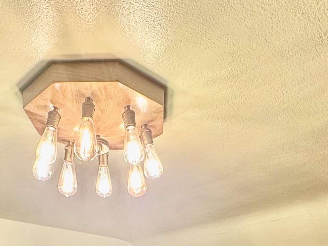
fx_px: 417
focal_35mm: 44
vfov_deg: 26.2
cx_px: 139
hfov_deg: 42.8
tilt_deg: -2.9
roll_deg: +0.1
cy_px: 346
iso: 200
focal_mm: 2.22
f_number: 2.2
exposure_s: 1/60
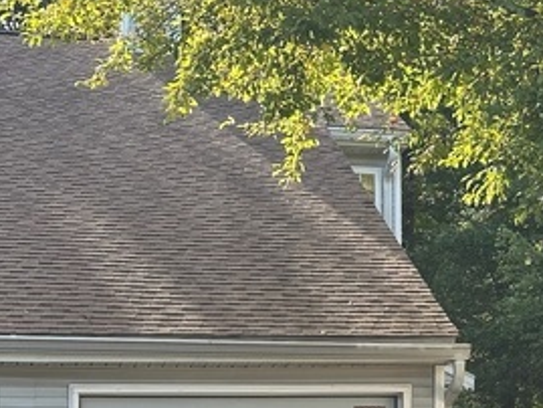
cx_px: 639
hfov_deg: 15.9
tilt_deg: +7.1
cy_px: 323
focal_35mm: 119
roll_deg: +0.6
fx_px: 1868
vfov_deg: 12.4
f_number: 1.78
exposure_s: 1/406
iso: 64
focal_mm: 6.86
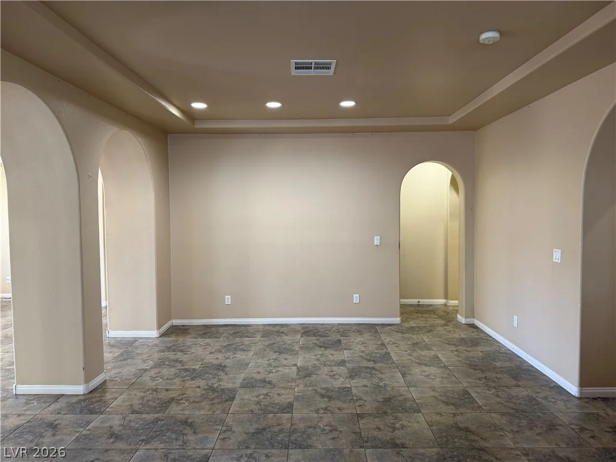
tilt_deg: -2.1
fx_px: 427
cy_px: 231
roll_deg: +0.2
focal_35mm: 24
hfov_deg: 71.6
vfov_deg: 56.8
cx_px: 308
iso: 160
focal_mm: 6.76
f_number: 1.78
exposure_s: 1/60
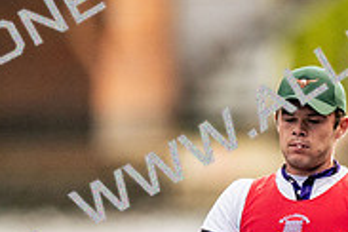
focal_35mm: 2859
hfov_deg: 0.7
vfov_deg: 0.5
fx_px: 27635
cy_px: 229
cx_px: 304
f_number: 4
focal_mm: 600
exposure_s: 1/2500
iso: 400
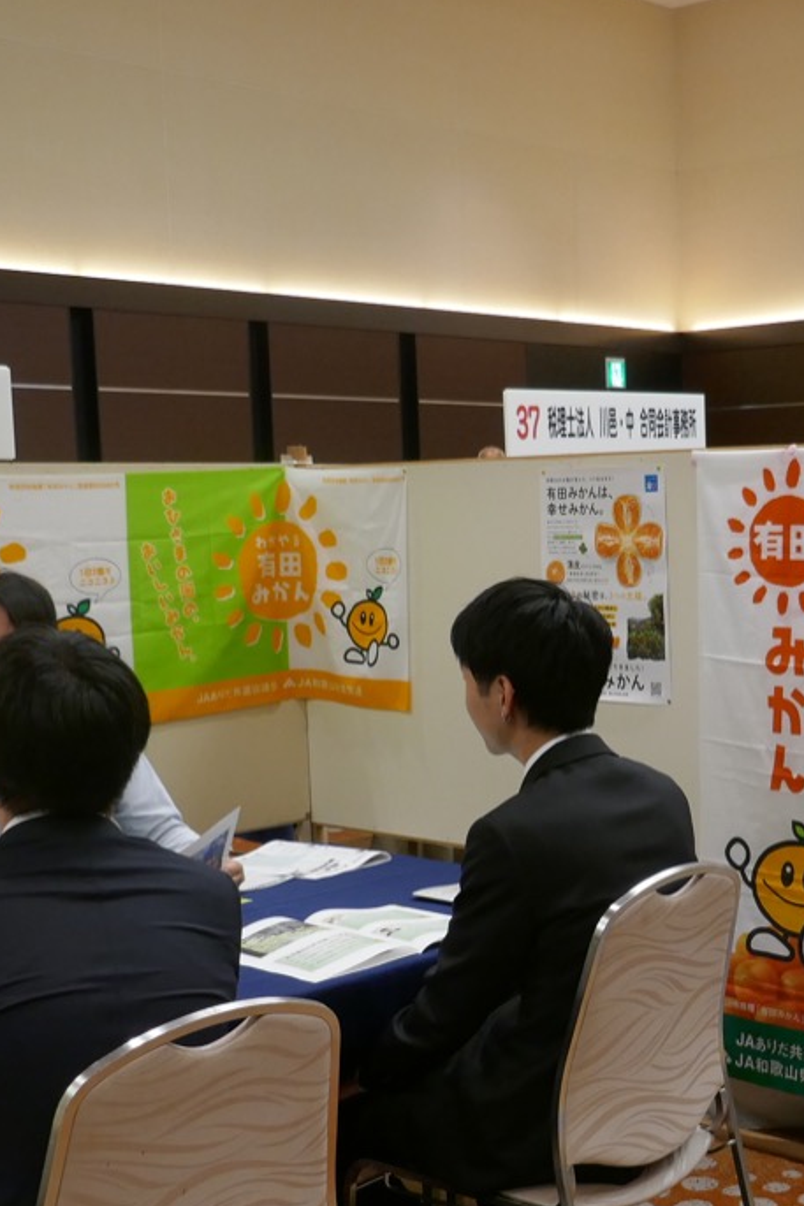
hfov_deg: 26.0
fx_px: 1709
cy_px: 743
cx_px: 647
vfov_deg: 38.7
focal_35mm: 51
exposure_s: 1/60
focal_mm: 9.1
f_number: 2.8
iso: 400
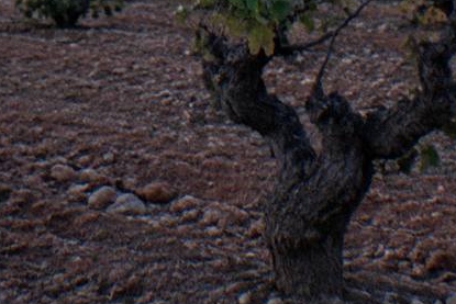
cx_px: 226
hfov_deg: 8.1
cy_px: -37
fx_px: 3206
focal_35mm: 253
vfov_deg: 5.4
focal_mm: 105
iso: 400
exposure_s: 1/160
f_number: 9
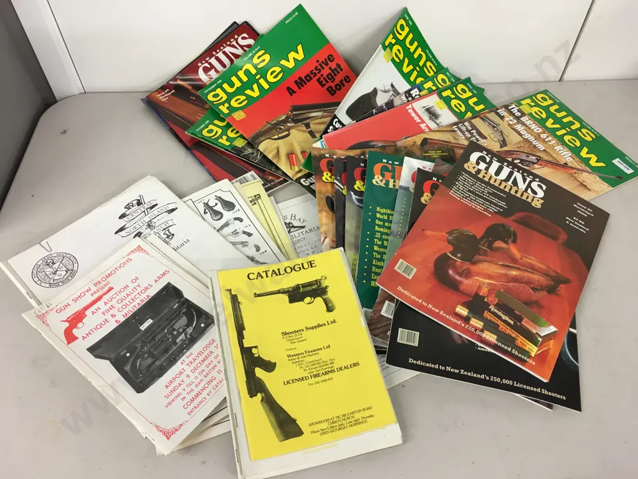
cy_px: 240
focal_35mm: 29
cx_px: 319
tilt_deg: -50.8
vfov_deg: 48.2
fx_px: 534
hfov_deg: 61.7
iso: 40
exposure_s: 1/17
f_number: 2.2
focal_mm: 4.15
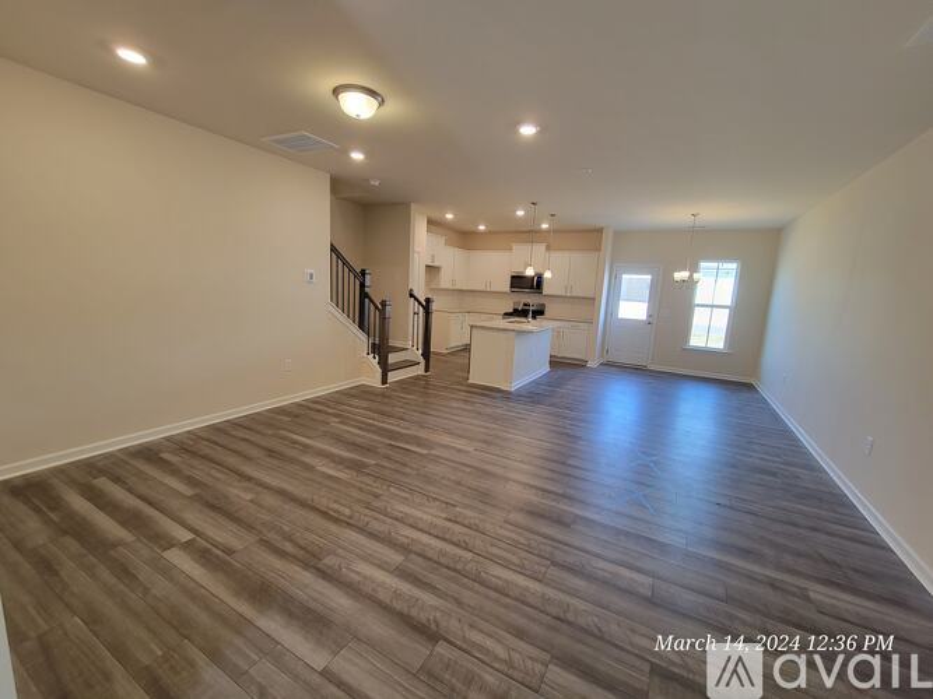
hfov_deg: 106.2
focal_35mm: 13
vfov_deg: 89.9
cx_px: 466
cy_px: 350
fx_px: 350
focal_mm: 2.2
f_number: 2.2
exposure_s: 1/60
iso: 160
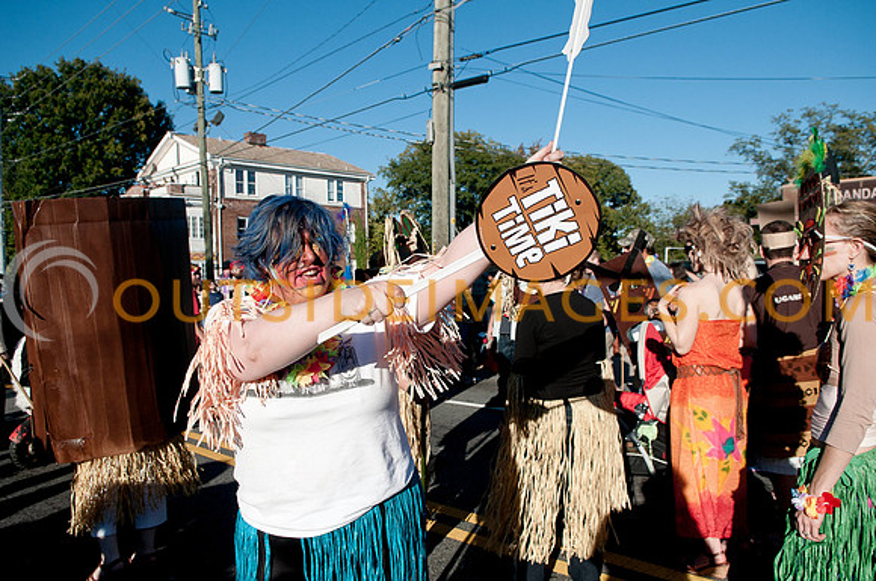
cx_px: 438
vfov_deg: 50.3
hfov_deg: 70.5
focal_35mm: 26
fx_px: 620
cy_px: 290
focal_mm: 17
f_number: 4.5
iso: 250
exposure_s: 1/2000
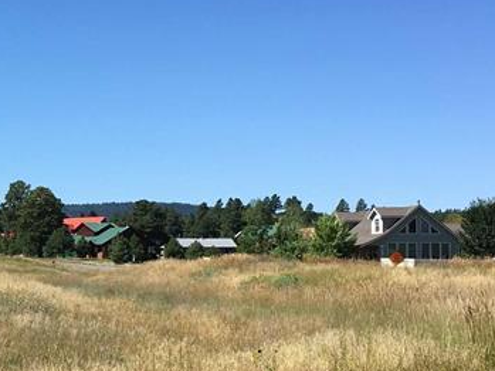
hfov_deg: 21.9
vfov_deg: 17.4
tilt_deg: +3.4
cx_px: -37
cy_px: 231
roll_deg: -0.2
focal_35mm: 85
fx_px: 1216
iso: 25
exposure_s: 1/1425
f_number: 2.2
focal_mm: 4.15
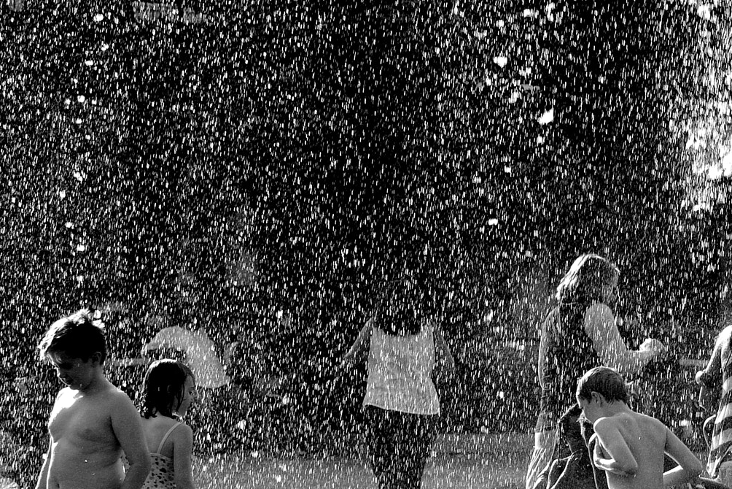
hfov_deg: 9.8
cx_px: 650
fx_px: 4230
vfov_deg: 6.6
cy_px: 312
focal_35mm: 208
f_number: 5.6
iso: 200
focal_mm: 68
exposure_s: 1/400
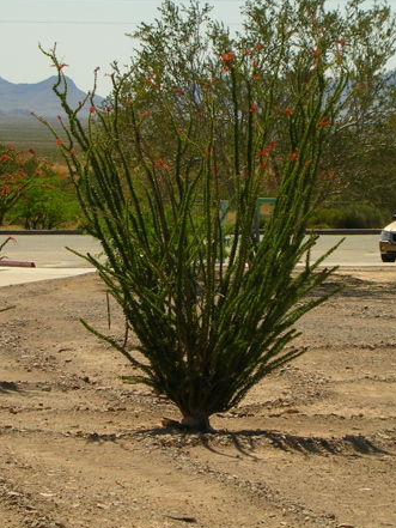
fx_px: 2546
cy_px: 237
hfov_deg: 8.9
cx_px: 209
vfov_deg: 11.8
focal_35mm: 167
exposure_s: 1/503
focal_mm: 17.4
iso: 50
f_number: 4.9
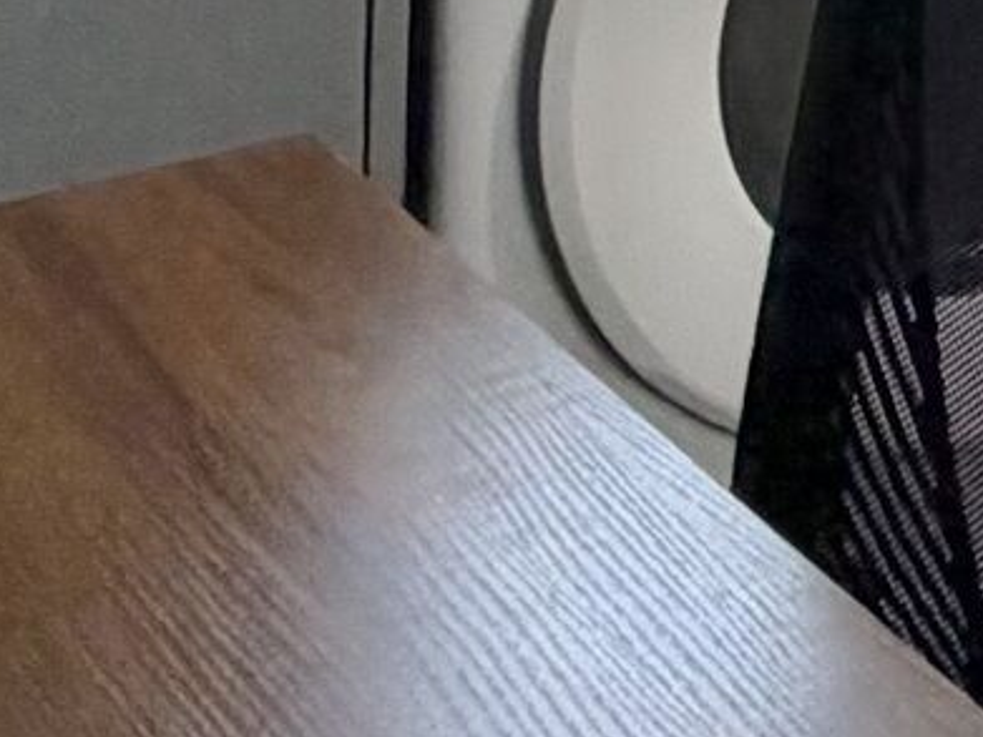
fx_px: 3123
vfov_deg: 11.4
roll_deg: -1.0
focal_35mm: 110
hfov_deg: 13.3
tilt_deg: -1.0
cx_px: 2358
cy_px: -986
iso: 160
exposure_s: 1/60
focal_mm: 2.22
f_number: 2.2
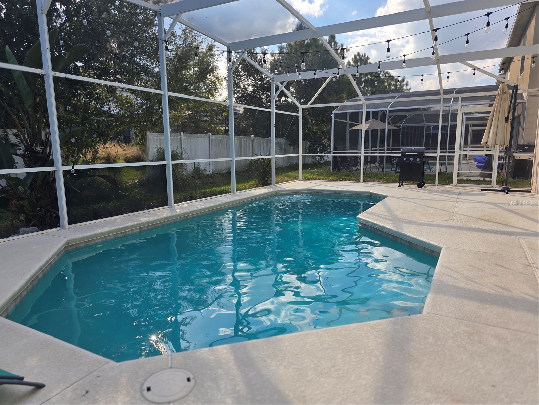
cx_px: 270
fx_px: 358
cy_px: 202
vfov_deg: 58.9
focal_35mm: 23
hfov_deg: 73.9
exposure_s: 1/354
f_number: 1.7
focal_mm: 6.3
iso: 12
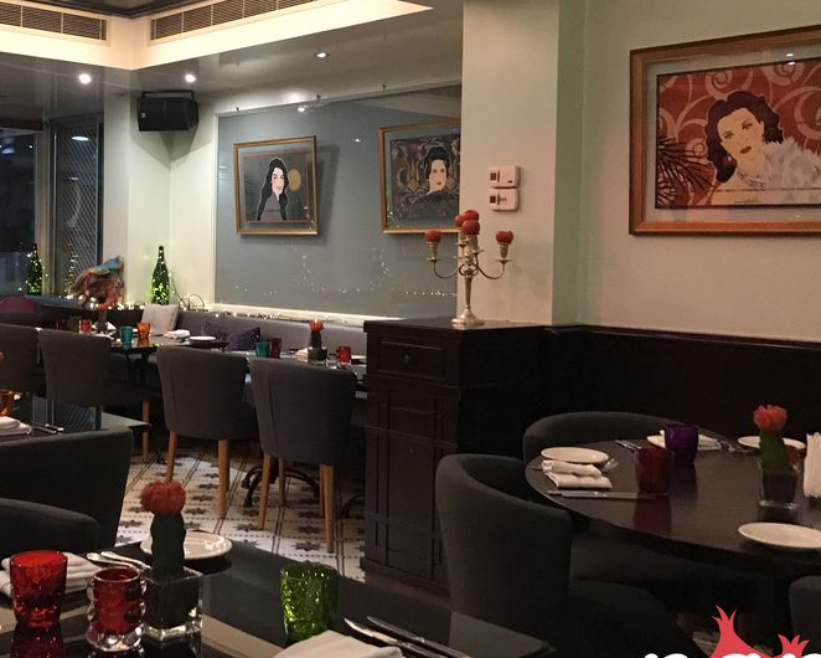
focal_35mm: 44
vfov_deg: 34.1
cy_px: 282
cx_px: 246
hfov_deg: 41.2
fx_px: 1069
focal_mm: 3.99
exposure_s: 1/13
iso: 100
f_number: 1.8
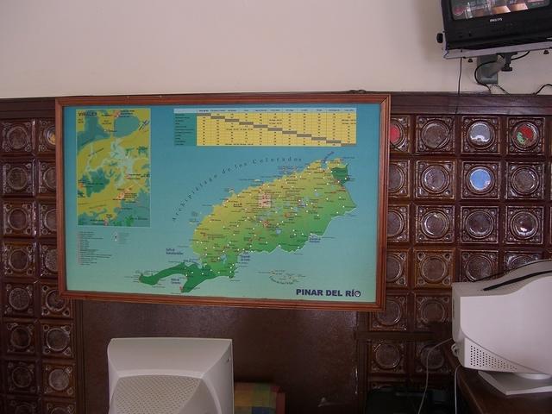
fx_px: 606
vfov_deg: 37.7
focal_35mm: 38
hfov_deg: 49.0
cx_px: 276
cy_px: 207
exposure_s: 1/100
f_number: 2.8
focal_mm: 7.9
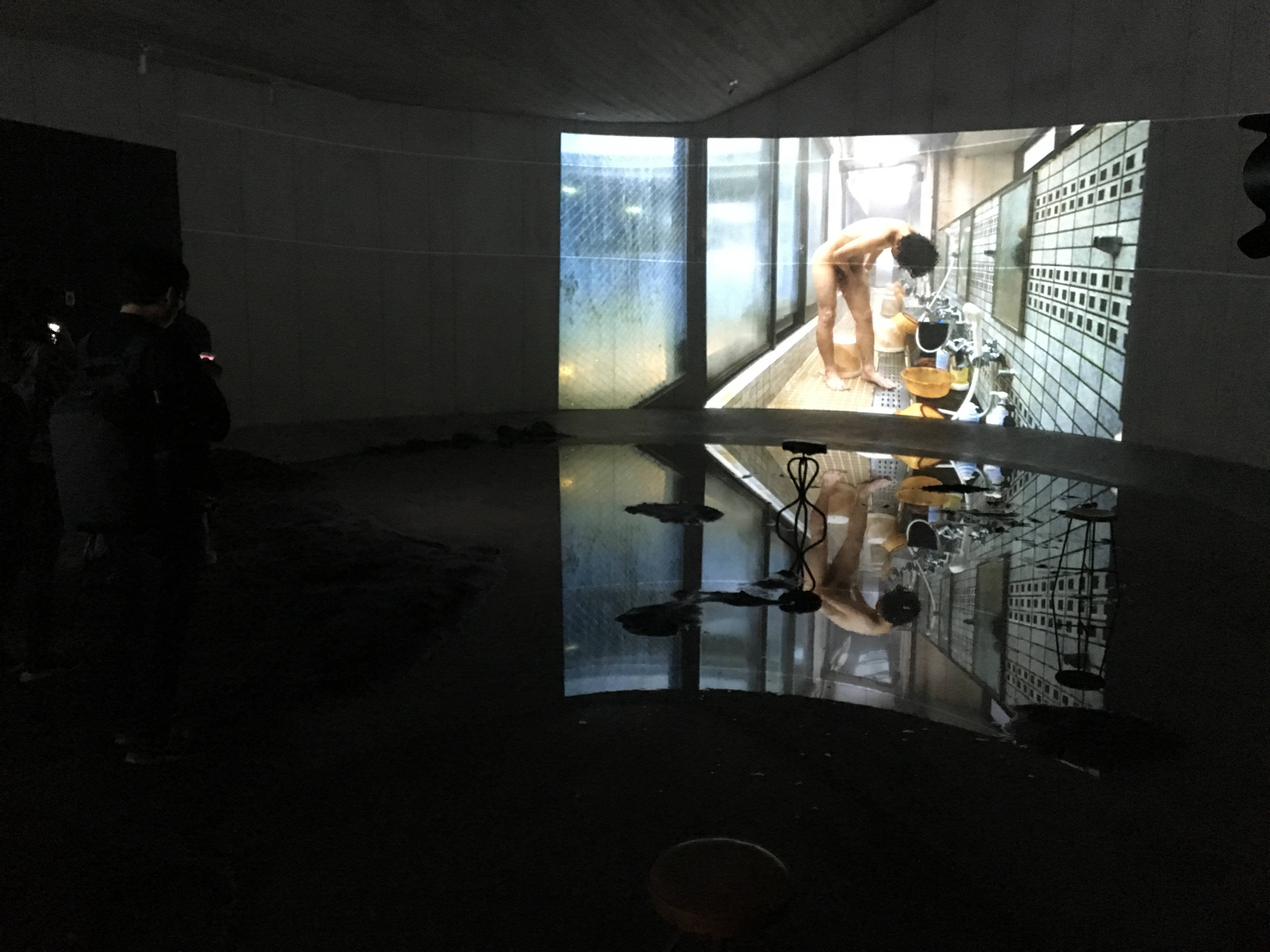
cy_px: 476
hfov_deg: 61.7
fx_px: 1064
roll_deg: -0.4
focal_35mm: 29
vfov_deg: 48.2
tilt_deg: -9.3
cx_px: 635
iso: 640
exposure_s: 1/15
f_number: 2.2
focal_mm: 4.15
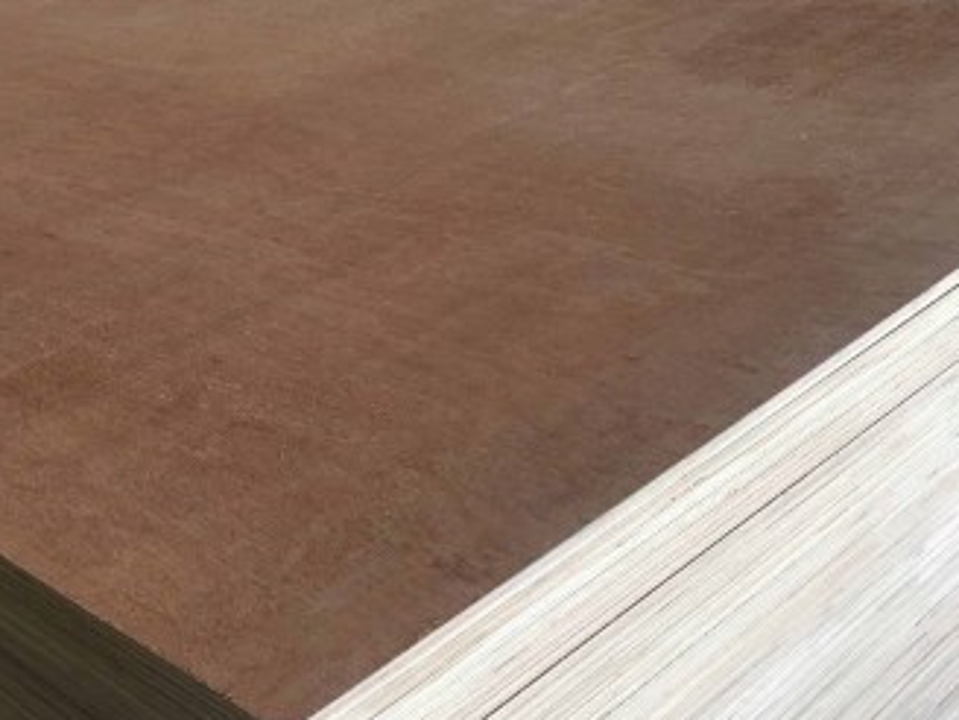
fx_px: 1468
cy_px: 451
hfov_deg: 35.7
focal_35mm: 53
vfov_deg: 27.4
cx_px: 289
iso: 50
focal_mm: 4.15
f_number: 2.2
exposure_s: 1/17
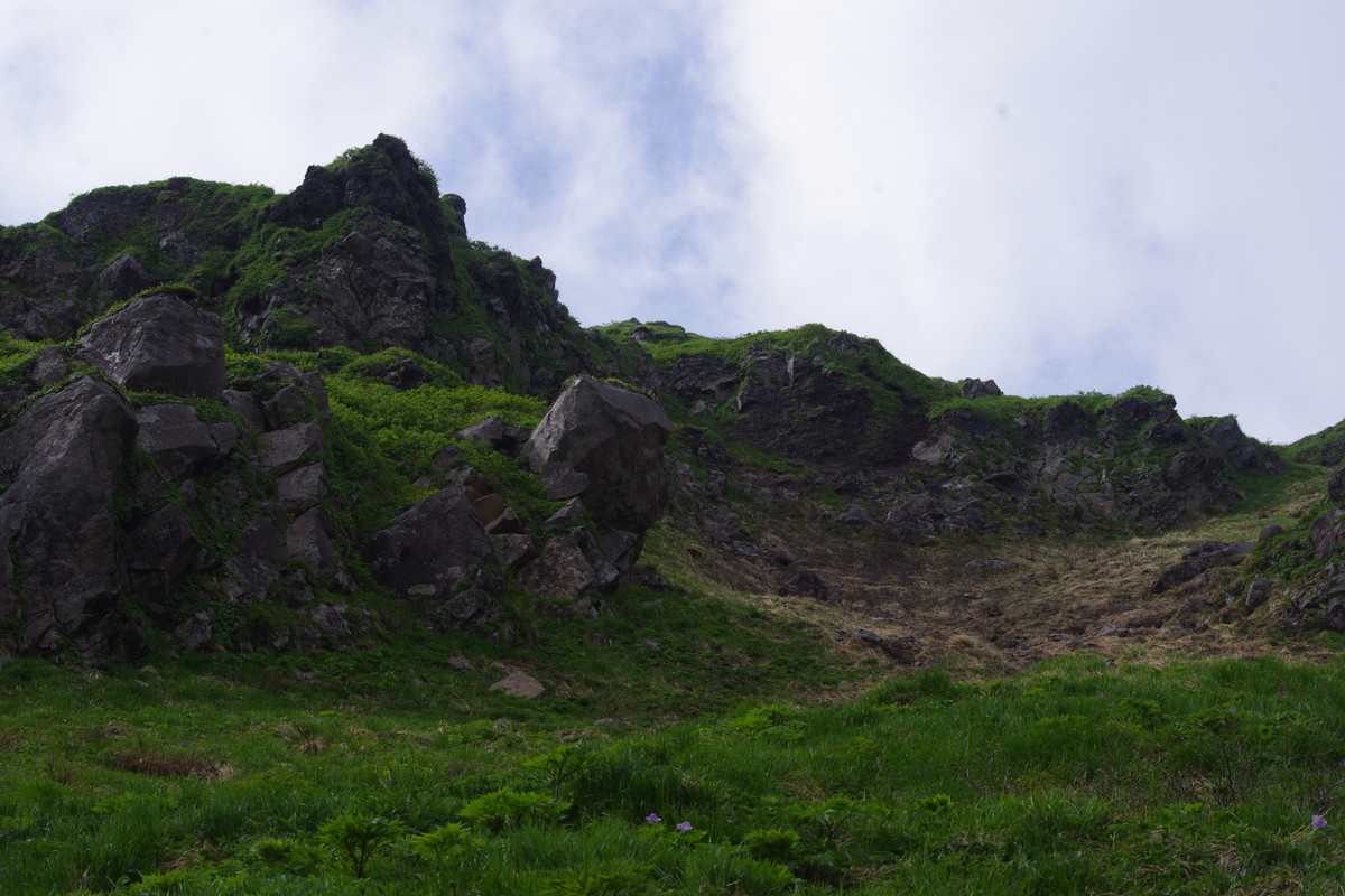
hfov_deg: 24.8
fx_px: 3063
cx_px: 672
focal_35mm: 82
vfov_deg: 16.7
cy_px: 448
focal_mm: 55
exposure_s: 1/250
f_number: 11
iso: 200
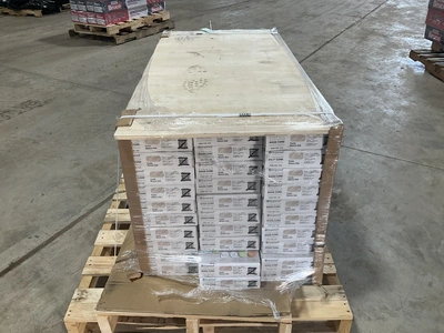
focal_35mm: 29
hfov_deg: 61.7
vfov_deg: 48.2
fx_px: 372
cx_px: 222
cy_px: 166
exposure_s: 1/60
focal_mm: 3
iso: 40
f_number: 1.8
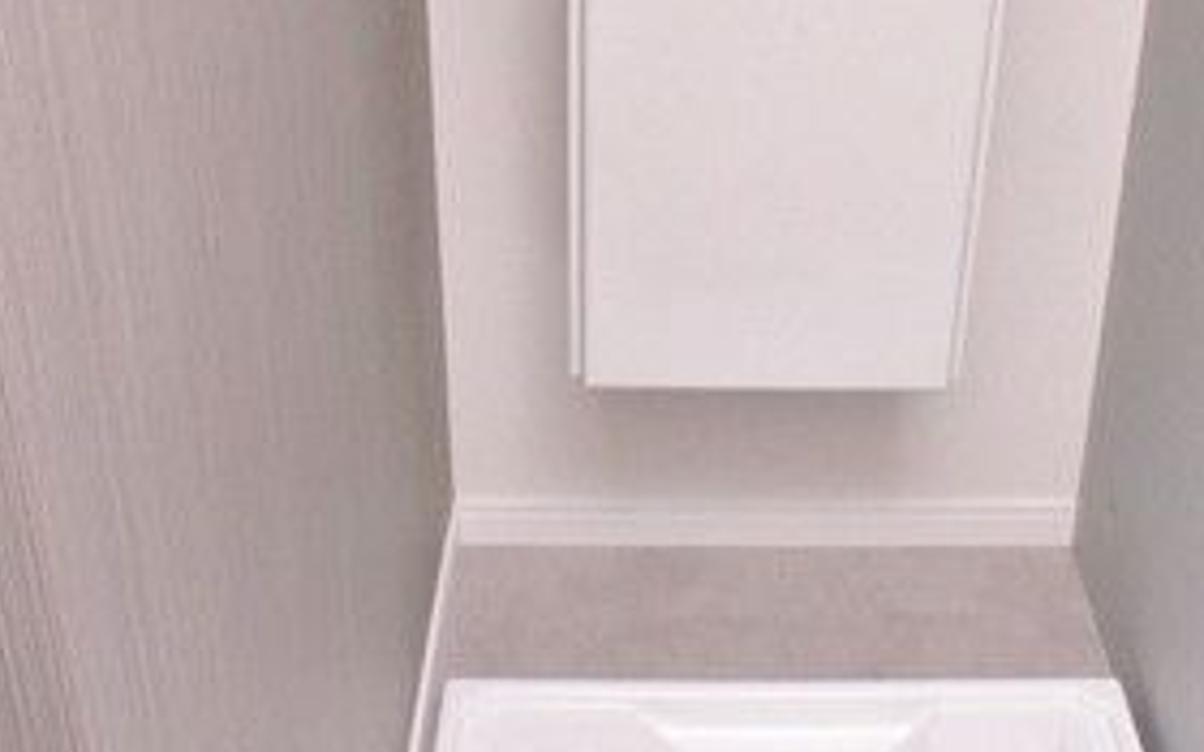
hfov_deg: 32.4
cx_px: 697
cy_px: 168
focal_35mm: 63
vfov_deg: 20.4
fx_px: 2067
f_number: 2.8
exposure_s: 1/60
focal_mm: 10
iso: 3200
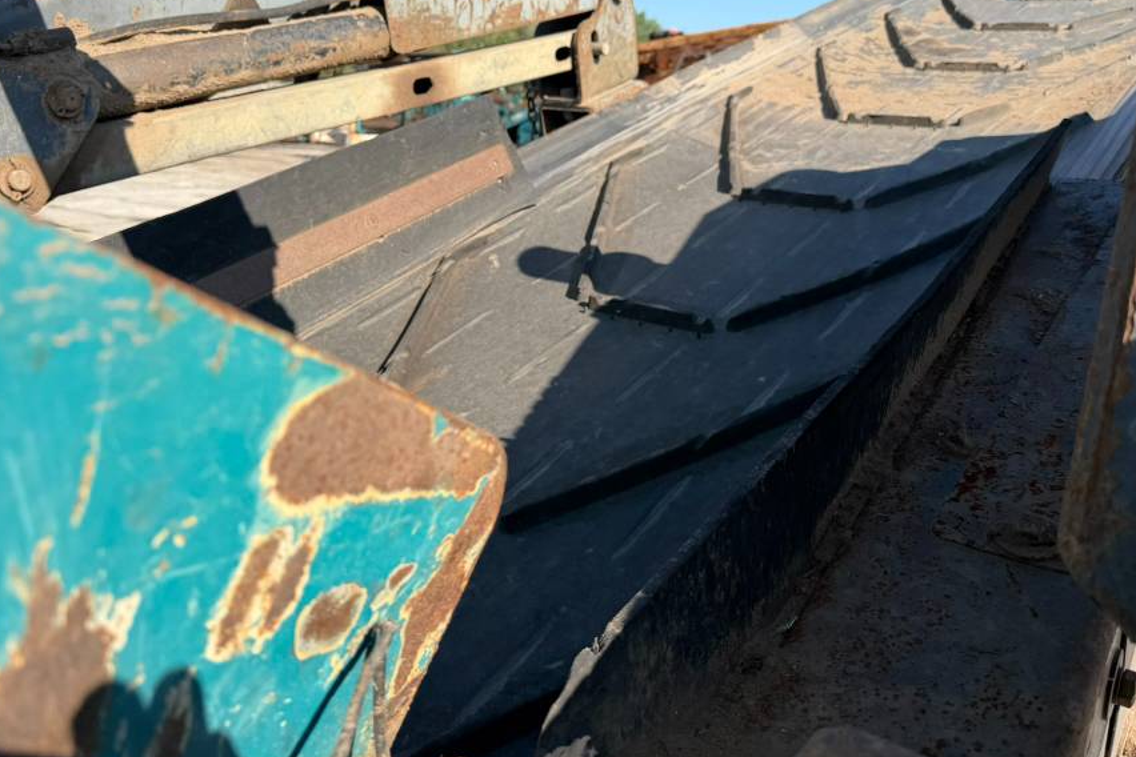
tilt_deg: -11.8
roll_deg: -2.6
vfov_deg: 43.5
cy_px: 321
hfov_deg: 61.9
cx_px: 560
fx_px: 947
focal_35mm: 30
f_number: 1.78
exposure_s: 1/2703
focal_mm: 6.76
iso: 80
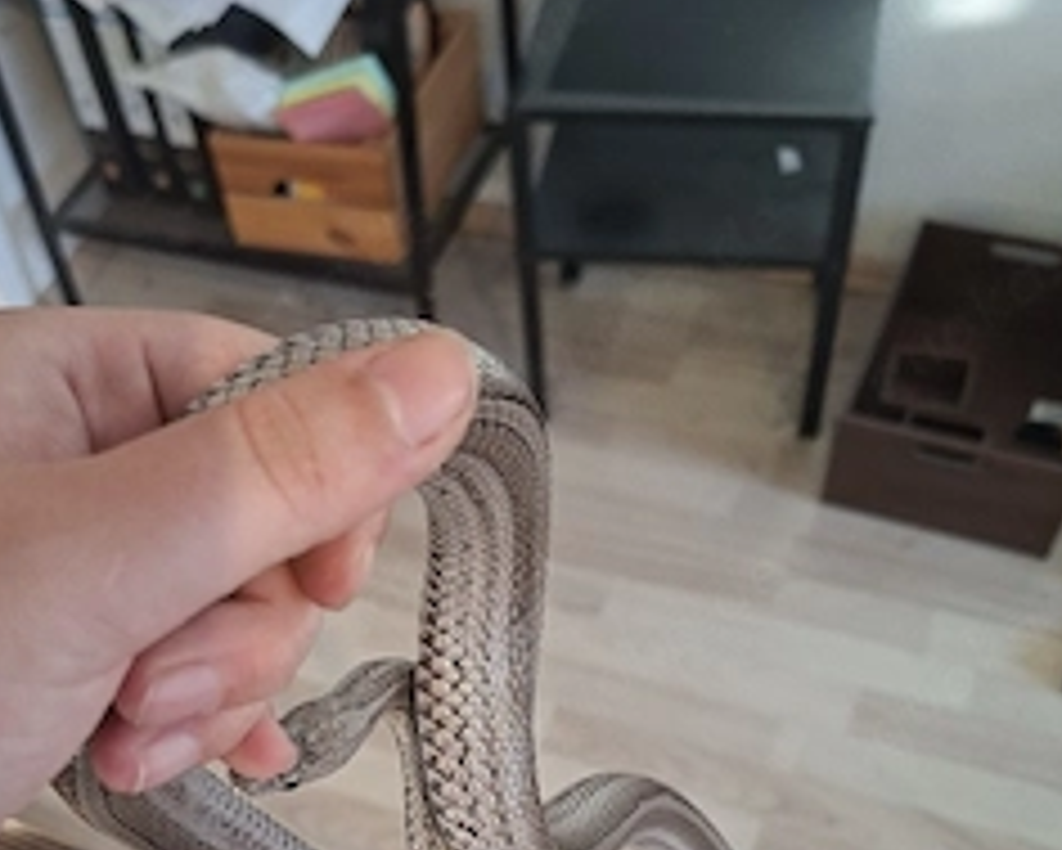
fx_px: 1195
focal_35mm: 38
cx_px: 405
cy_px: 702
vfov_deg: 37.5
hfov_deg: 47.5
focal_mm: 5.54
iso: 125
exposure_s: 1/100
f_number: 1.8
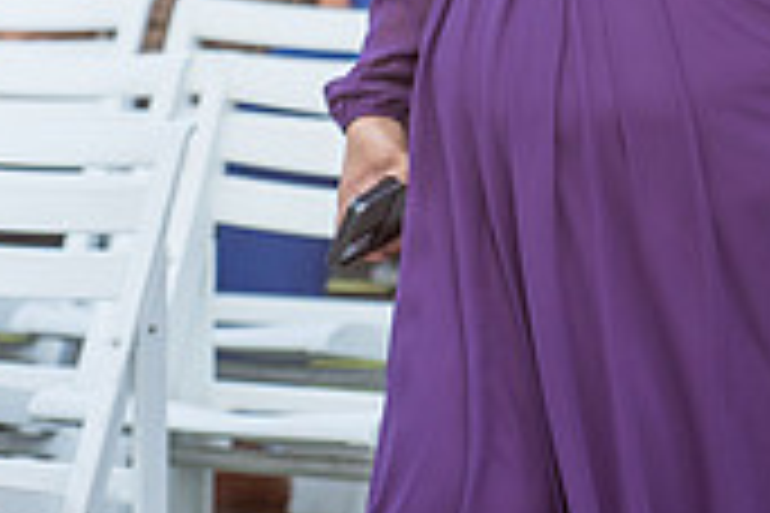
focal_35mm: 525
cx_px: 482
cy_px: -281
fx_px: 11228
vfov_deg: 2.6
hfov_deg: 3.9
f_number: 3.5
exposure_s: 1/250
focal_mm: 155
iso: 500
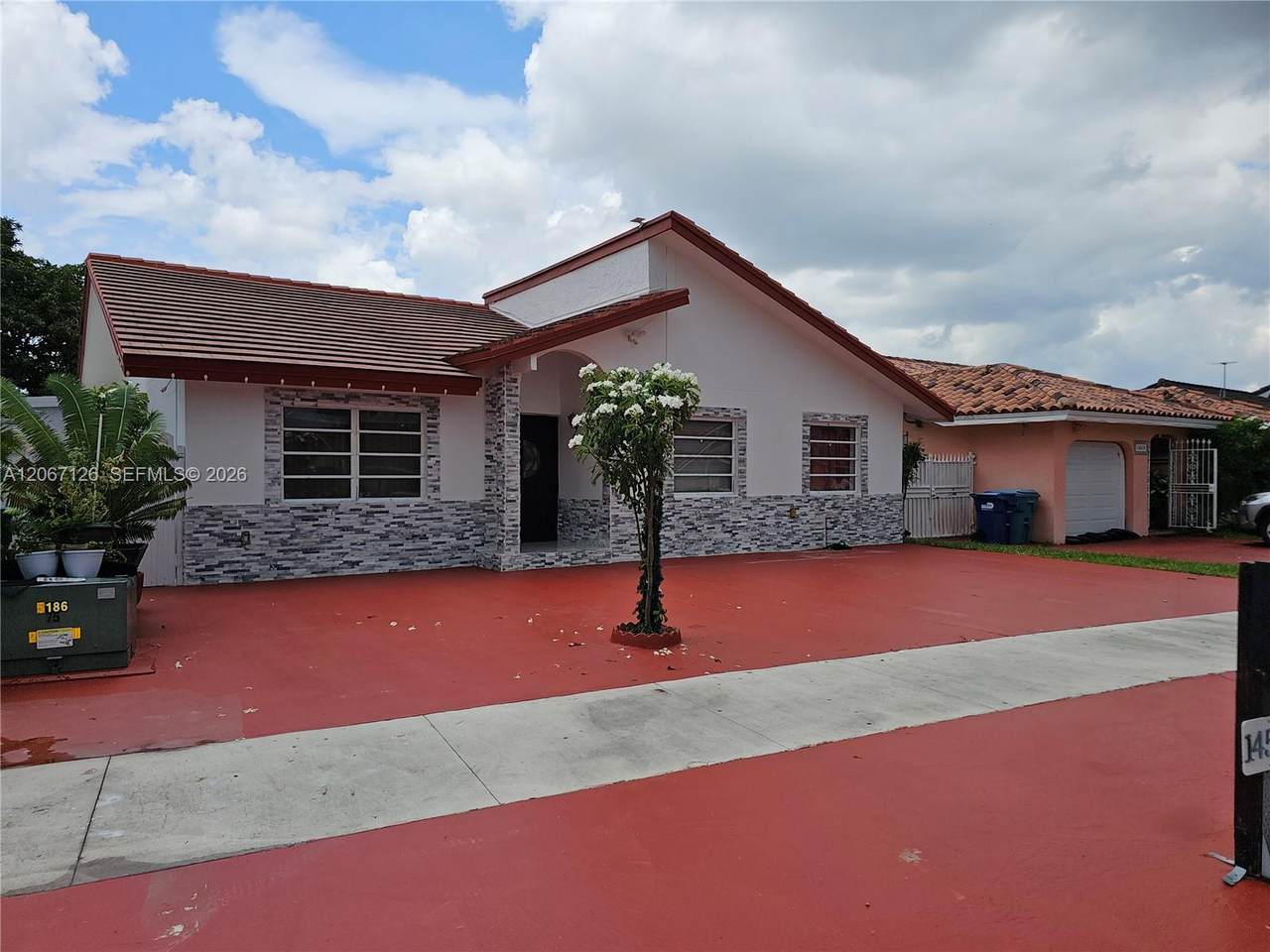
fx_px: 844
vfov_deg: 58.9
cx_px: 635
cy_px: 476
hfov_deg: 73.9
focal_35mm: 23
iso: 10
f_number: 1.7
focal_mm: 6.3
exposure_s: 1/845
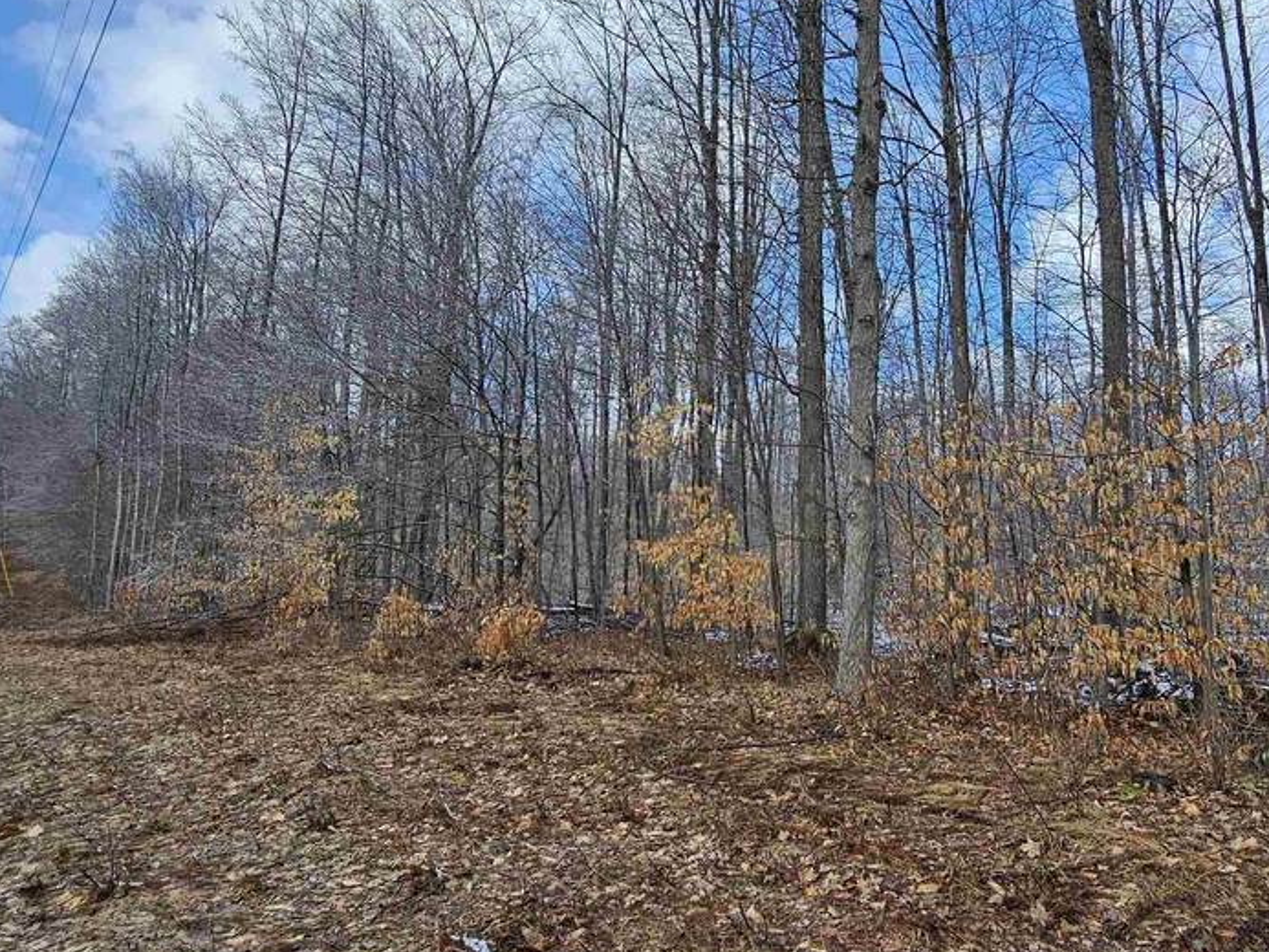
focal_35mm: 24
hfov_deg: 71.0
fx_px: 880
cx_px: 743
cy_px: 414
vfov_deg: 56.6
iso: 50
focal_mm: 2.2
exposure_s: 1/1170
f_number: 2.2
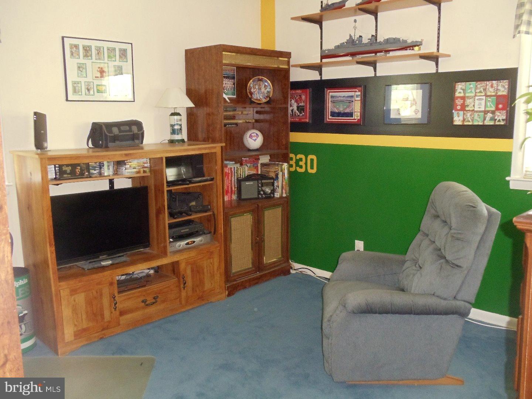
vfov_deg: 32.9
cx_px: 266
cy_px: 200
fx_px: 676
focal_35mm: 44
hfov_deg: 42.9
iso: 400
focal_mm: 6
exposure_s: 1/8
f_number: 3.5
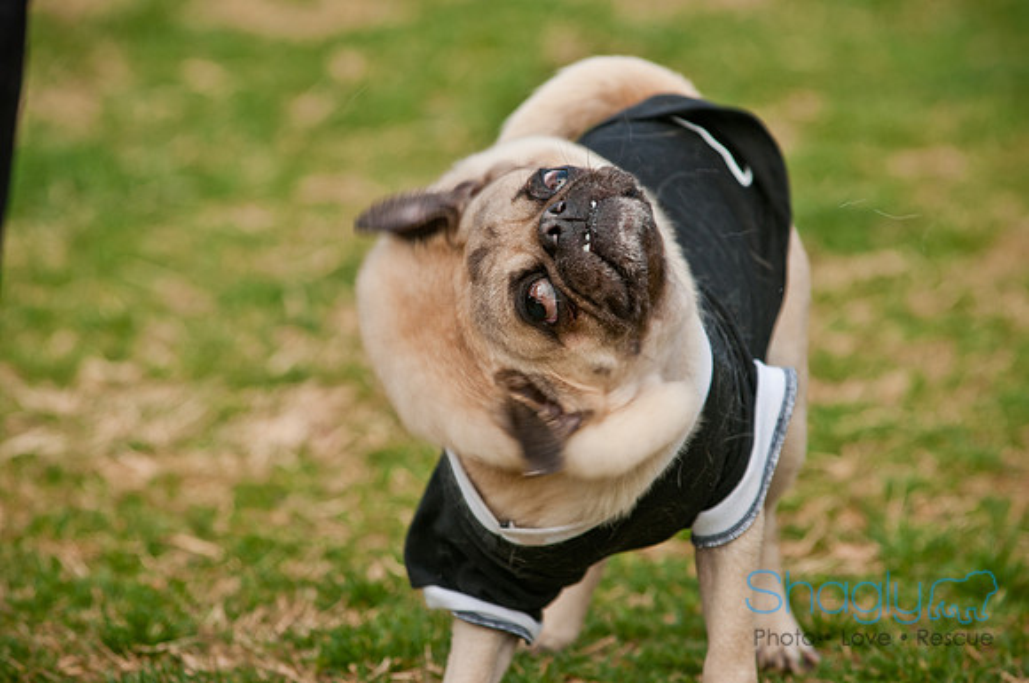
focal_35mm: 300
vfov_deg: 4.6
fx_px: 8563
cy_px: 342
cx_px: 514
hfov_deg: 6.9
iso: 200
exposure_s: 1/500
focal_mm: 200
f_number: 5
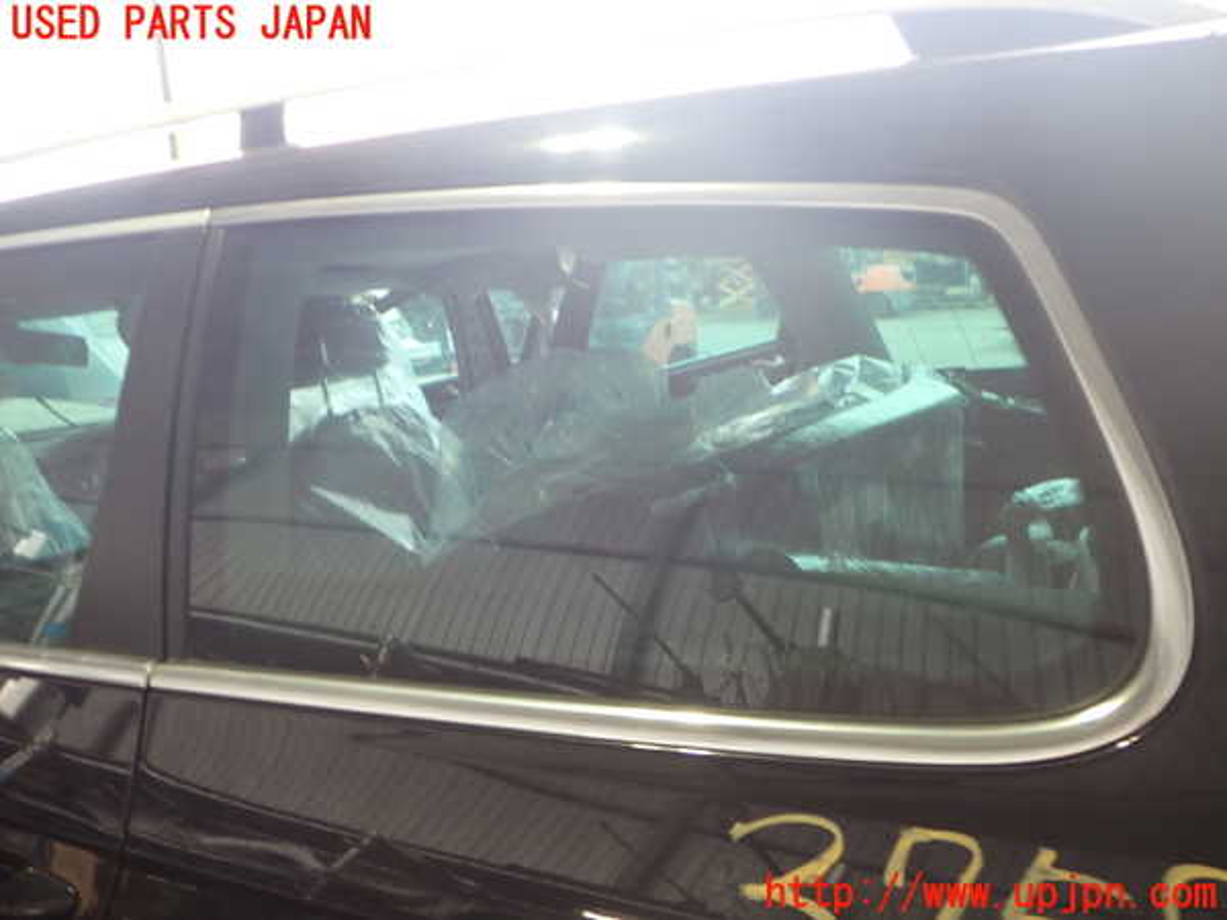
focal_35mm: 30
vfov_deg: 46.8
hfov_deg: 60.0
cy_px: 460
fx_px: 1063
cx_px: 614
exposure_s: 1/30
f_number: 2.3
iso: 200
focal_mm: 5.4
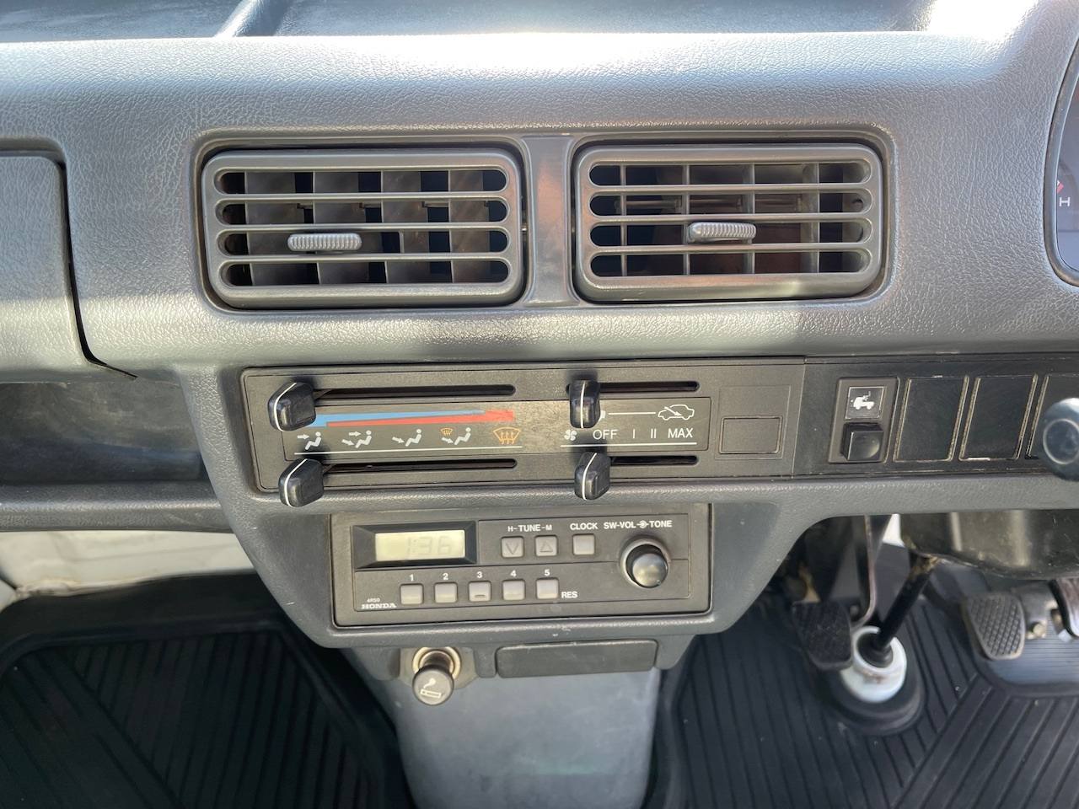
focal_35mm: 25
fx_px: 779
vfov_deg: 54.9
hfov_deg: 69.4
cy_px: 404
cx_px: 540
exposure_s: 1/121
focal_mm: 5.1
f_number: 1.6
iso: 64
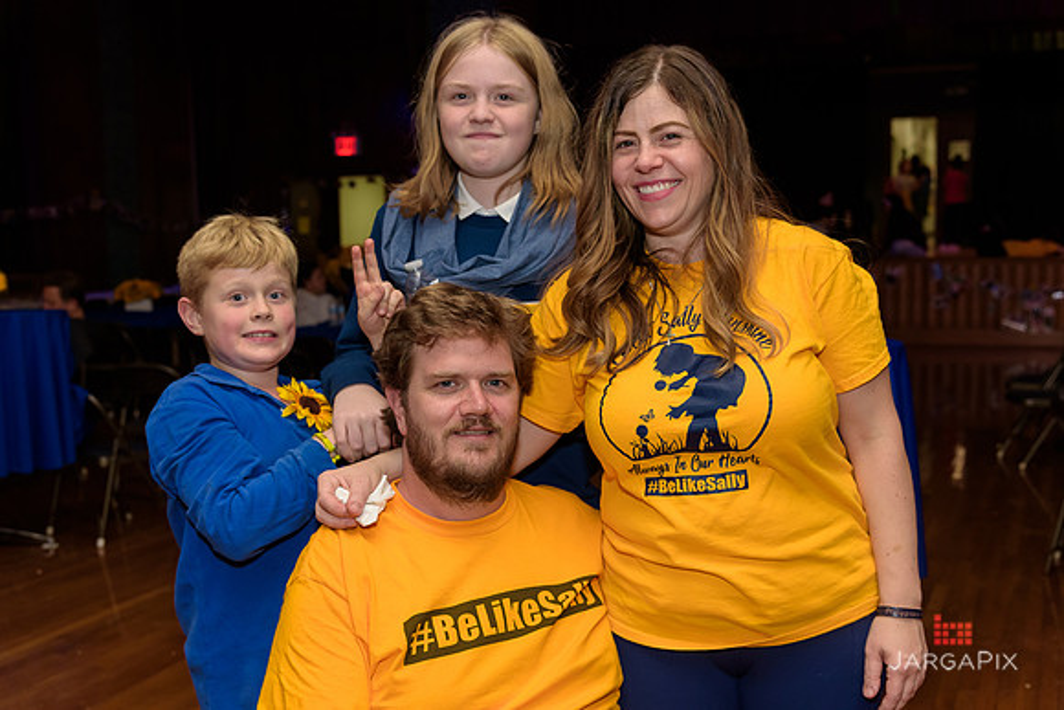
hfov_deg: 42.7
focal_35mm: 46
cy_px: 355
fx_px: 1360
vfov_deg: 29.3
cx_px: 532
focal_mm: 46
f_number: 5
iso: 1000
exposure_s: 1/125
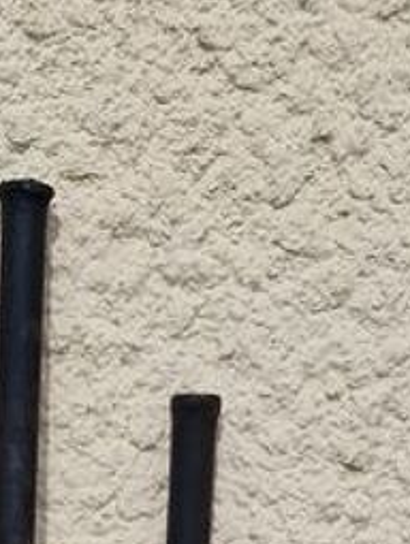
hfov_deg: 12.2
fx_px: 1890
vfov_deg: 12.8
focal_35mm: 120
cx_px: -30
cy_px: 1279
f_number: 1.8
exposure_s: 1/2712
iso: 50
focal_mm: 6.4
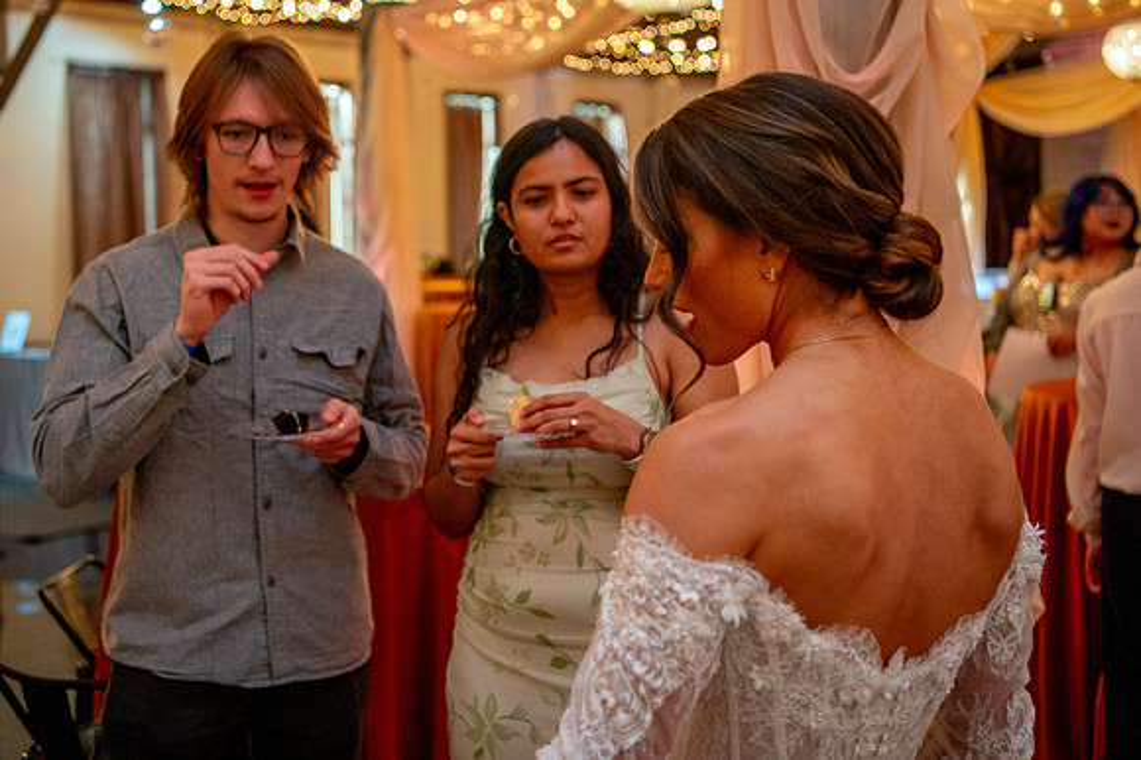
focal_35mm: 53
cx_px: 496
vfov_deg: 25.3
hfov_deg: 37.3
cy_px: 309
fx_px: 1687
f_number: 2.8
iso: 4000
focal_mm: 44
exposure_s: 1/200
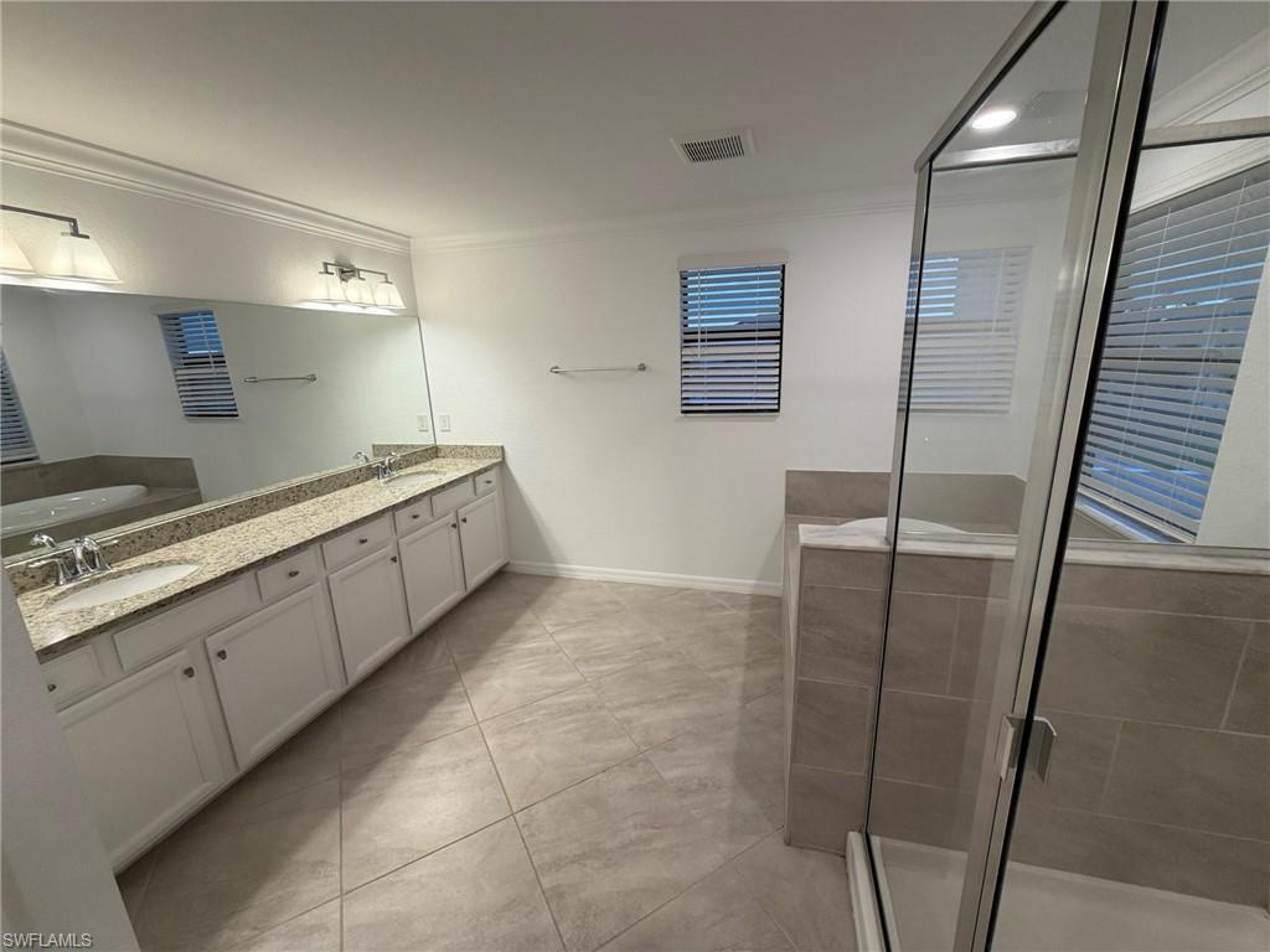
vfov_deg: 85.7
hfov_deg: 102.1
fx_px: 514
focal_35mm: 14
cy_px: 476
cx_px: 635
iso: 160
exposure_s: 1/120
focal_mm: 2.22
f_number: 2.2
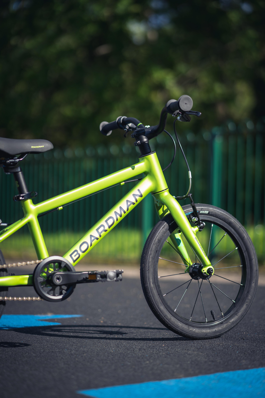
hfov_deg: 16.1
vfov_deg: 23.9
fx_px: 938
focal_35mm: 85
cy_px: 199
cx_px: 132
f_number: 2.2
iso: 125
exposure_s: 1/2000
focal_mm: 85
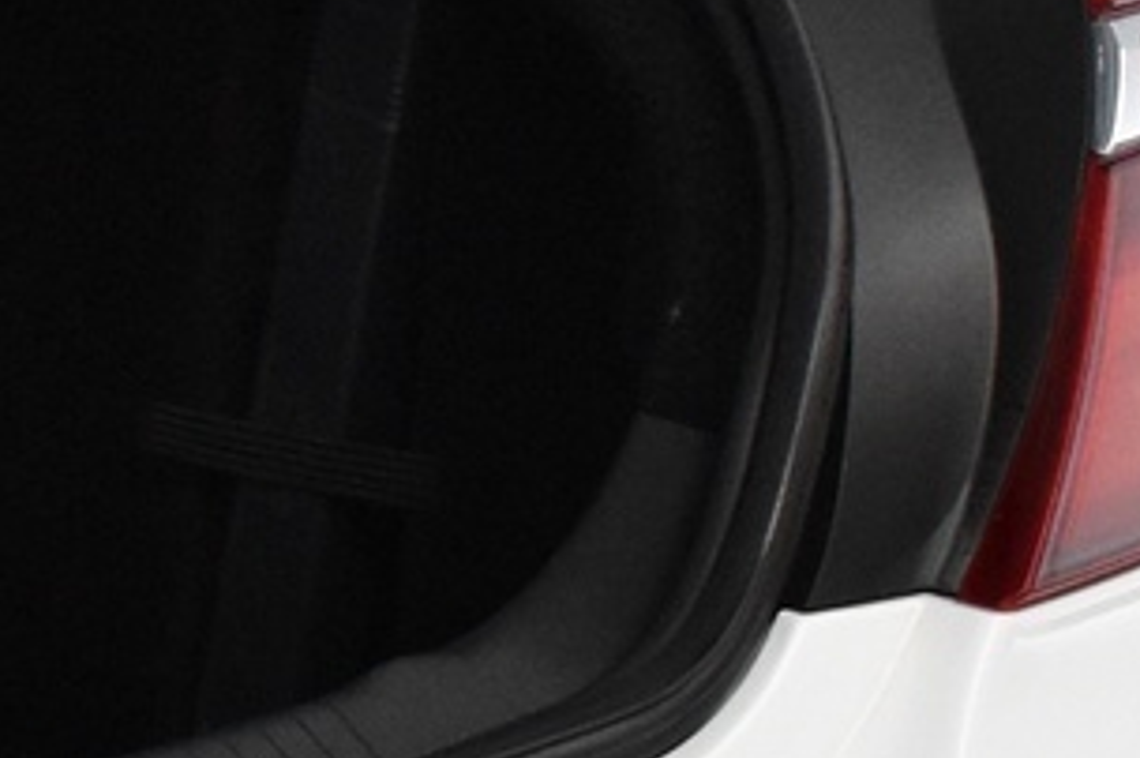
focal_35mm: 224
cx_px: -1618
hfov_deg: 8.4
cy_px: -15
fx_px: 7086
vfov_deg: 6.1
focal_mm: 28
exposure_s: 1/160
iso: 3200
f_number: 6.3
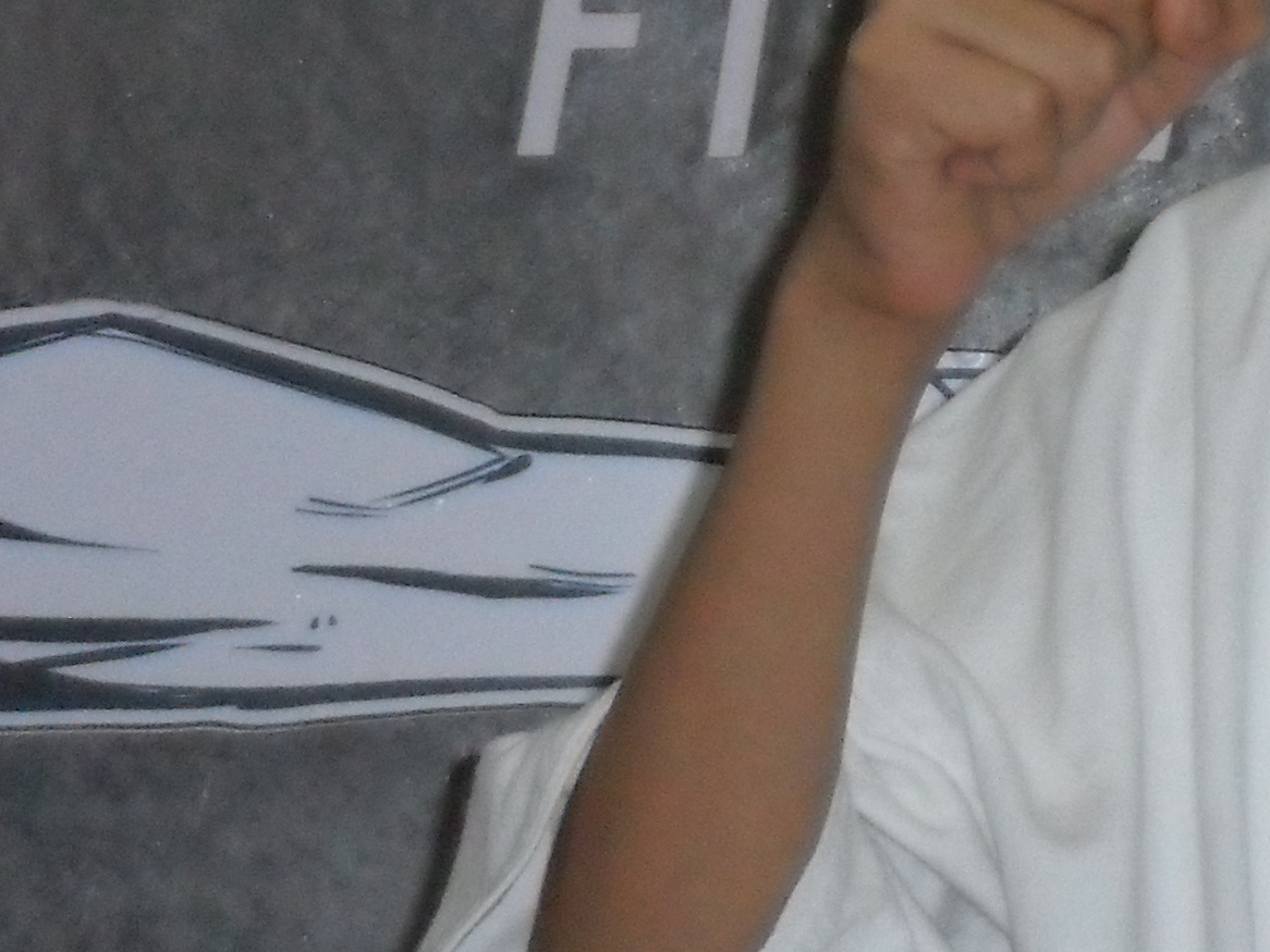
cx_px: 1654
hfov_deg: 5.4
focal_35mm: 366
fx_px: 13431
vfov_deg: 4.1
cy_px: 232
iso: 400
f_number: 5.4
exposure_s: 1/60
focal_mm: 21
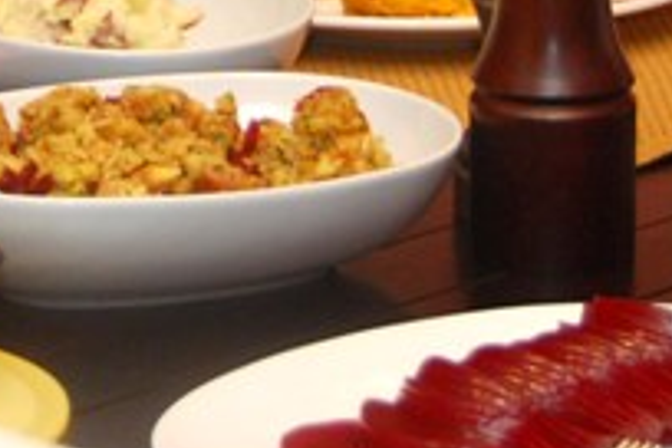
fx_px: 6757
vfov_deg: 3.8
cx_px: -49
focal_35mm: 362
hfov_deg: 5.7
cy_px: -298
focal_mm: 48
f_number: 4.8
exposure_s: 1/60
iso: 250
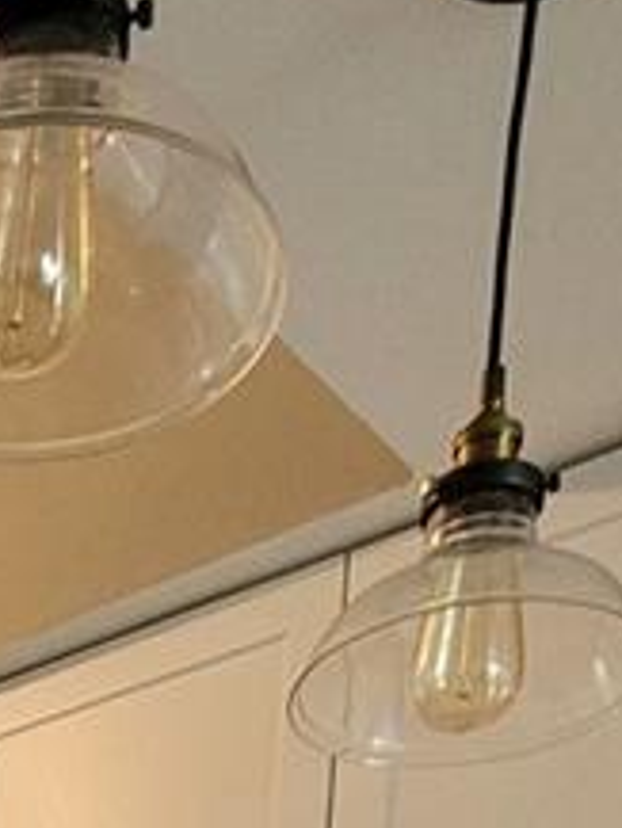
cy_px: 1805
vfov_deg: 16.8
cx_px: -259
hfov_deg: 18.5
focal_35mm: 72
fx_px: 1723
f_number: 2.2
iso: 320
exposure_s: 1/40
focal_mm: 1.74
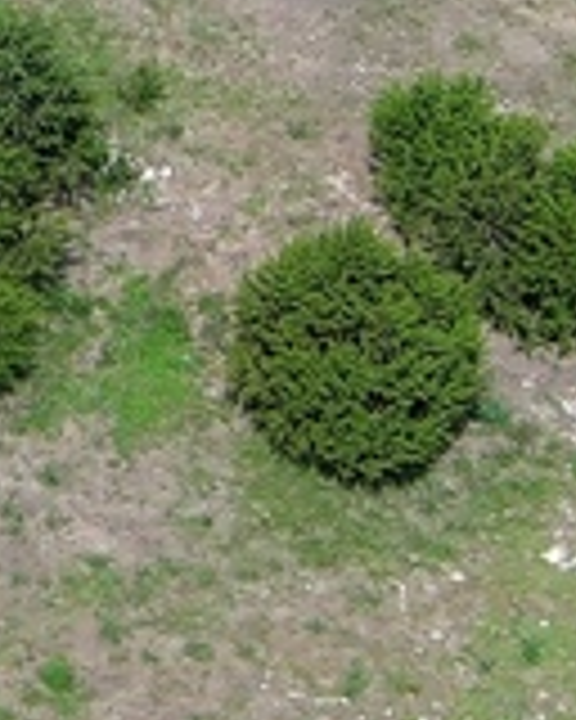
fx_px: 5860
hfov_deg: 5.3
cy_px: -670
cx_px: -1184
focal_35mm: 275
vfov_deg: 6.8
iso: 100
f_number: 2.8
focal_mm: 10.57
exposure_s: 1/835
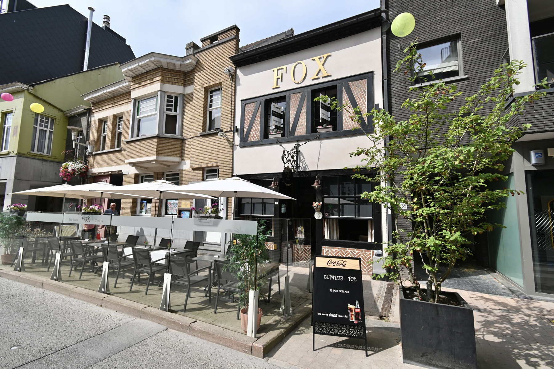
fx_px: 231
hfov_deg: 100.4
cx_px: 277
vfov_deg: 77.3
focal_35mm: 15
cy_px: 184
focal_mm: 10
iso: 100
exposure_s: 1/400
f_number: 7.1
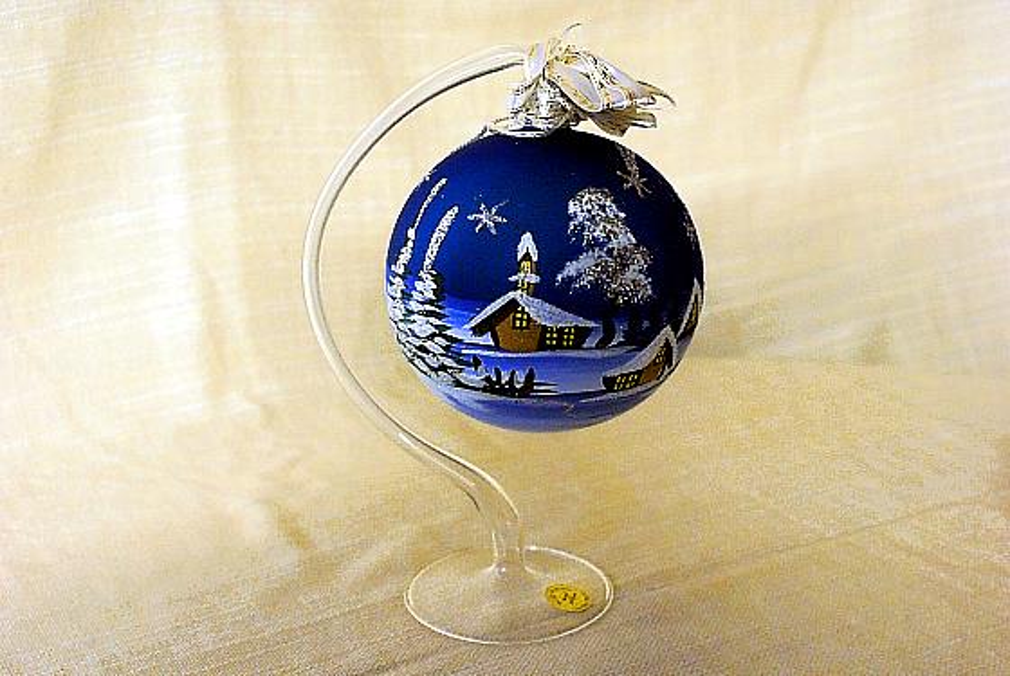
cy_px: 338
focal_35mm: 52
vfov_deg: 25.8
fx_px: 1475
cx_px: 505
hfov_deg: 37.8
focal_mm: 35
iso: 3200
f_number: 5.6
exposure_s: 1/13
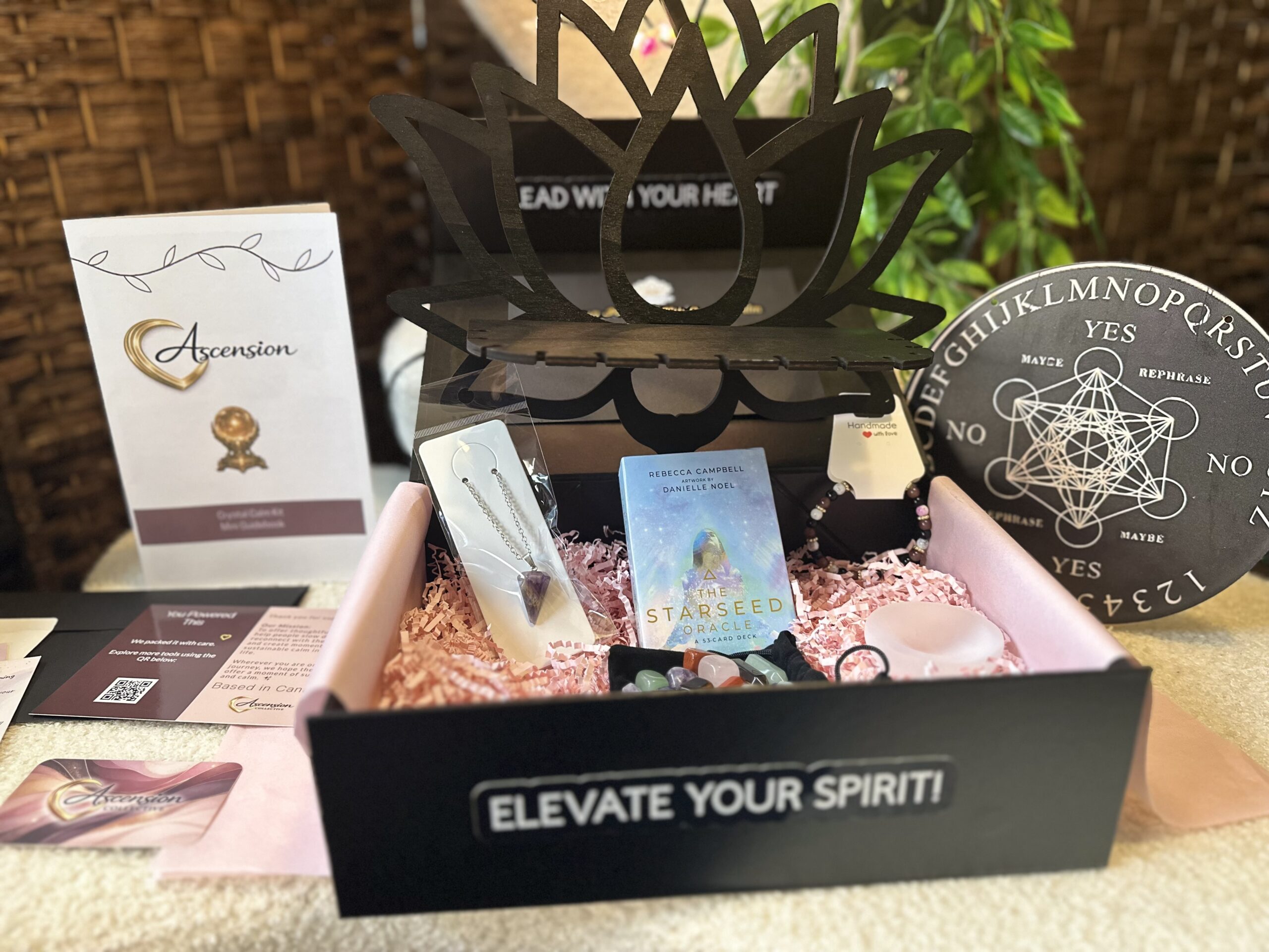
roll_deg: +0.7
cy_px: 476
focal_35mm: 24
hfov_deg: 71.6
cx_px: 634
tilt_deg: -22.2
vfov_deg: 56.8
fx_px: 880
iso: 400
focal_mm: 6.86
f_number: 1.78
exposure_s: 1/60
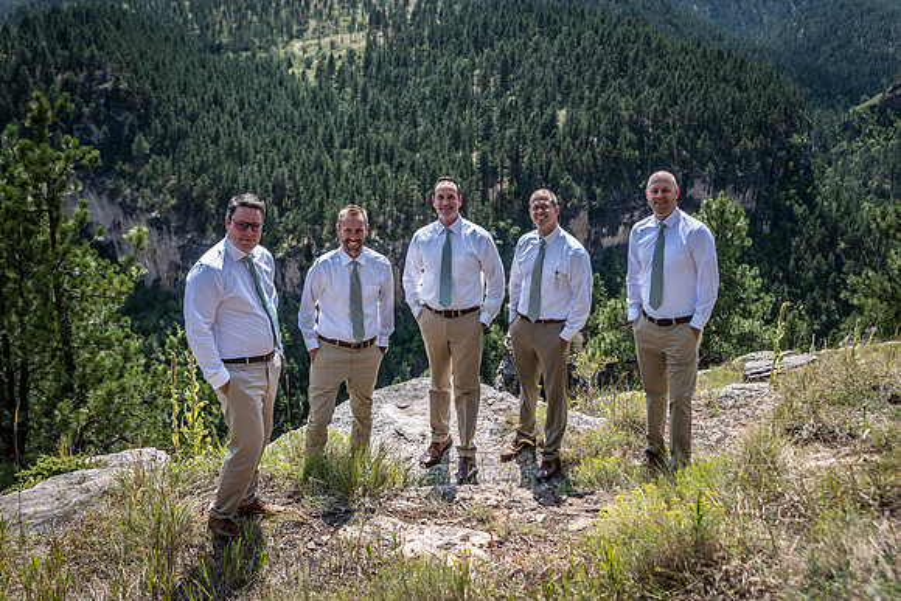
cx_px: 450
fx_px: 1001
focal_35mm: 40
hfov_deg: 48.4
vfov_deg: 33.4
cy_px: 300
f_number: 4.5
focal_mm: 40
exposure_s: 1/320
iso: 80
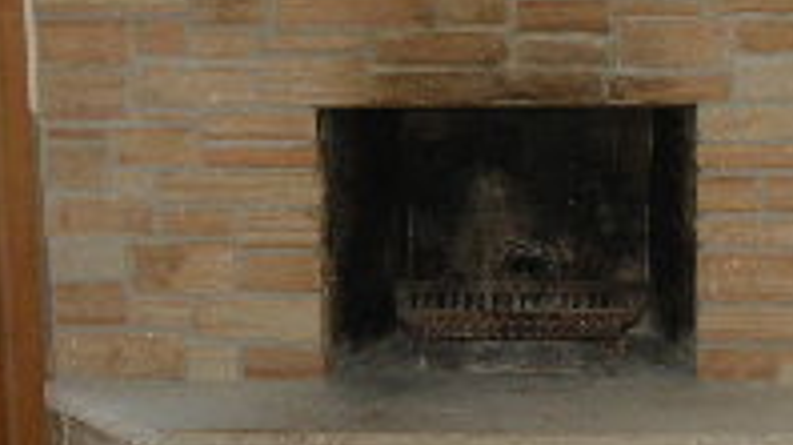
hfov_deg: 22.4
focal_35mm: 95
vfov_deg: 12.7
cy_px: 108
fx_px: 1996
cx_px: 505
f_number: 2.8
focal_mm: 4.7
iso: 85
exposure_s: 1/65.5
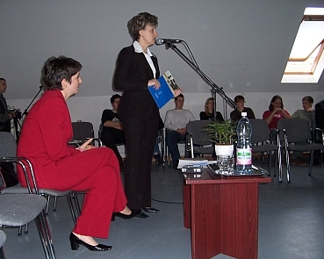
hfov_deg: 50.3
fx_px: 345
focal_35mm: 36
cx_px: 153
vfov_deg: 41.1
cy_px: 129
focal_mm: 5.6
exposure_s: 1/60
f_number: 2.7
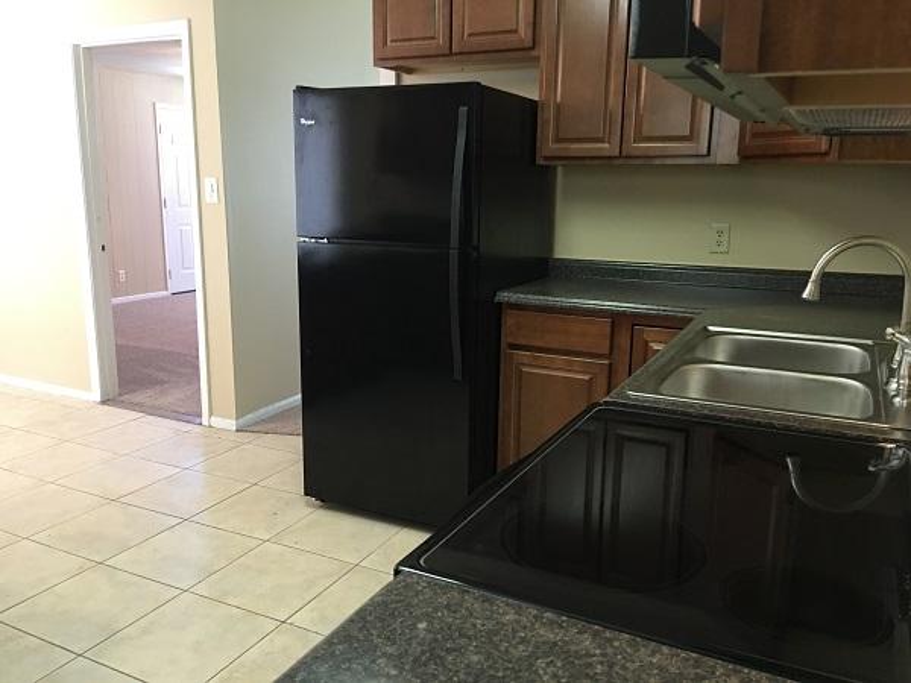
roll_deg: -1.4
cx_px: 456
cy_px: 342
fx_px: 763
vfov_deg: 48.2
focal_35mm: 29
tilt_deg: -10.3
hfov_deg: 61.7
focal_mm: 4.15
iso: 100
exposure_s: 1/15
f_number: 2.2
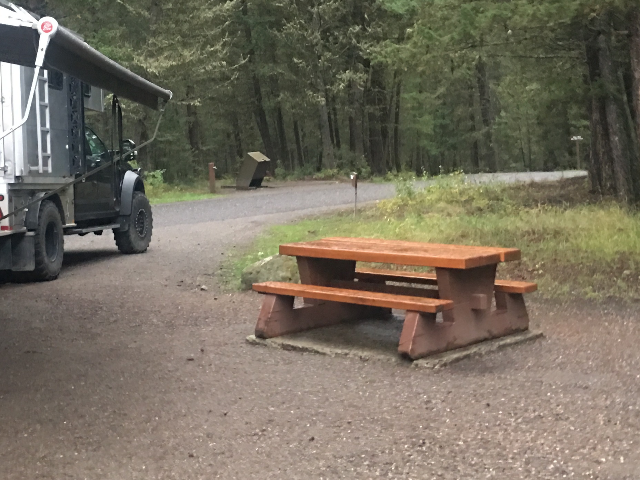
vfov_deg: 23.2
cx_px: 199
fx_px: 1165
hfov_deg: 30.4
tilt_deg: -1.0
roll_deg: +0.3
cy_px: 178
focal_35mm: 63
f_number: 2.2
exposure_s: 1/4
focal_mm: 4.15
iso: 64
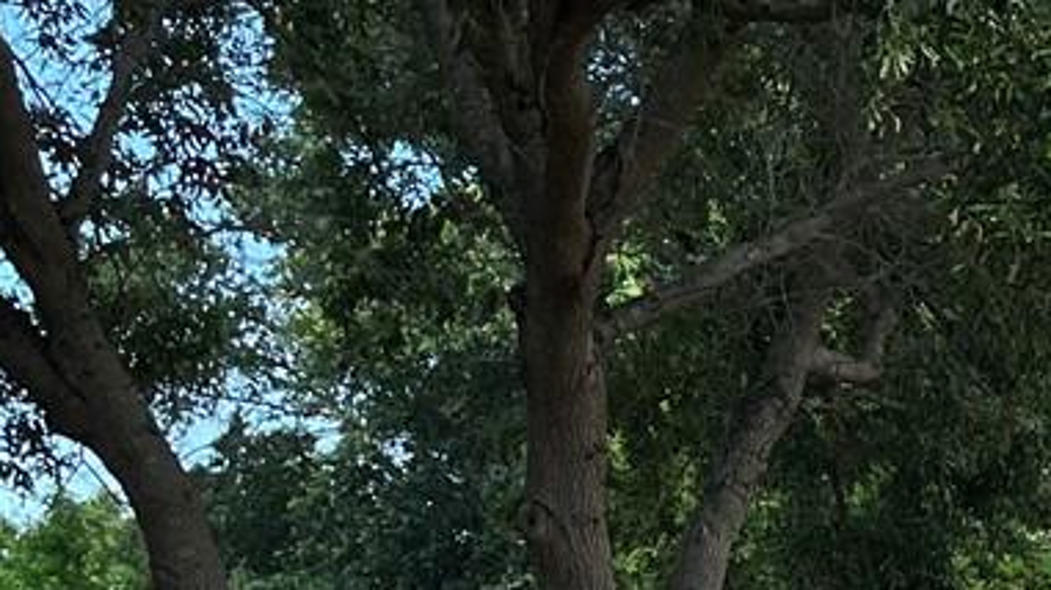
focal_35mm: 119
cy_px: 993
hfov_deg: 16.3
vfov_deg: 9.7
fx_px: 3315
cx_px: 1630
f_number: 1.6
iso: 50
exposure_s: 1/415
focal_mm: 5.1
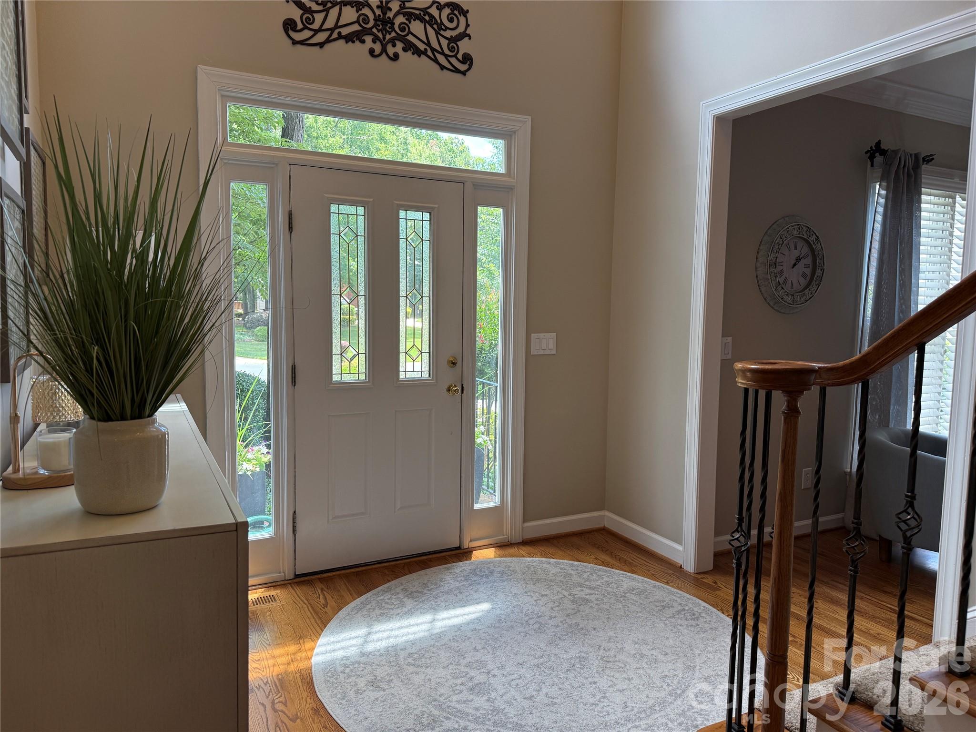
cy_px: 366
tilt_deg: -5.2
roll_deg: -0.8
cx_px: 488
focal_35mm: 24
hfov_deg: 71.6
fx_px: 677
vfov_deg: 56.8
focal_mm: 6.76
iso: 100
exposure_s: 1/145
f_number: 1.78
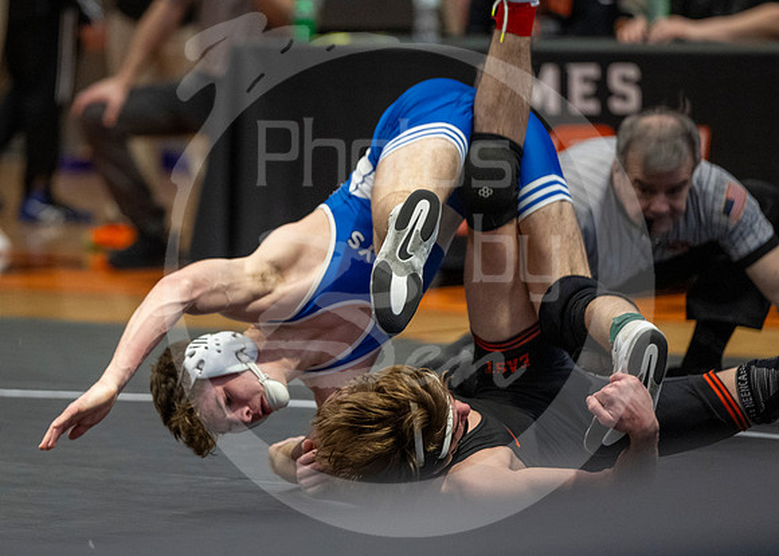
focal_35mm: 339
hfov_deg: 5.9
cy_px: 422
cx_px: 263
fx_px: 7508
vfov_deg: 4.2
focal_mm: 200
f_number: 2.8
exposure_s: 1/1000
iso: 3200
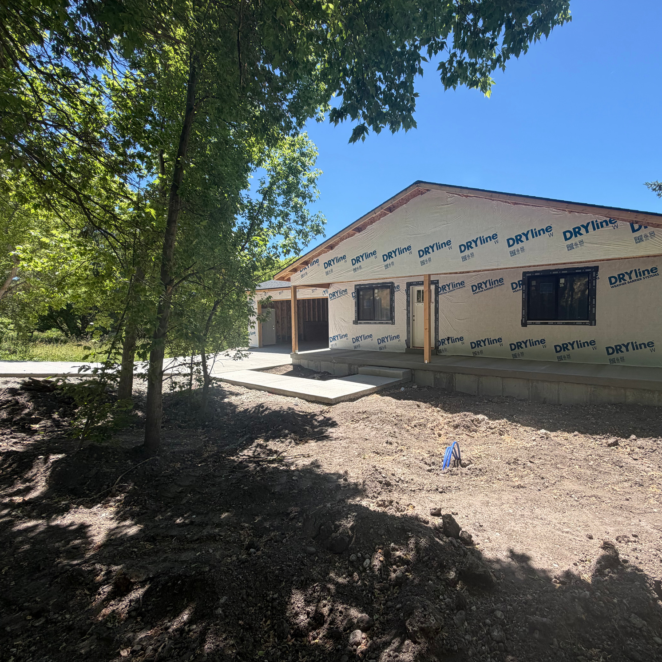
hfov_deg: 82.8
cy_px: 337
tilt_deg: -4.1
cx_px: 400
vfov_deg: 84.0
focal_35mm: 17
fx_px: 368
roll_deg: +0.3
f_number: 2.2
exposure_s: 1/569
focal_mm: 2.22
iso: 40
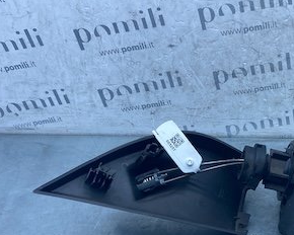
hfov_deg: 32.0
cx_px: 265
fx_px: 487
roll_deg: -2.1
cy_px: 222
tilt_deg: -43.1
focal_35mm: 56
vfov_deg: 26.0
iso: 32
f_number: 1.8
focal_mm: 4.25
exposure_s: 1/752
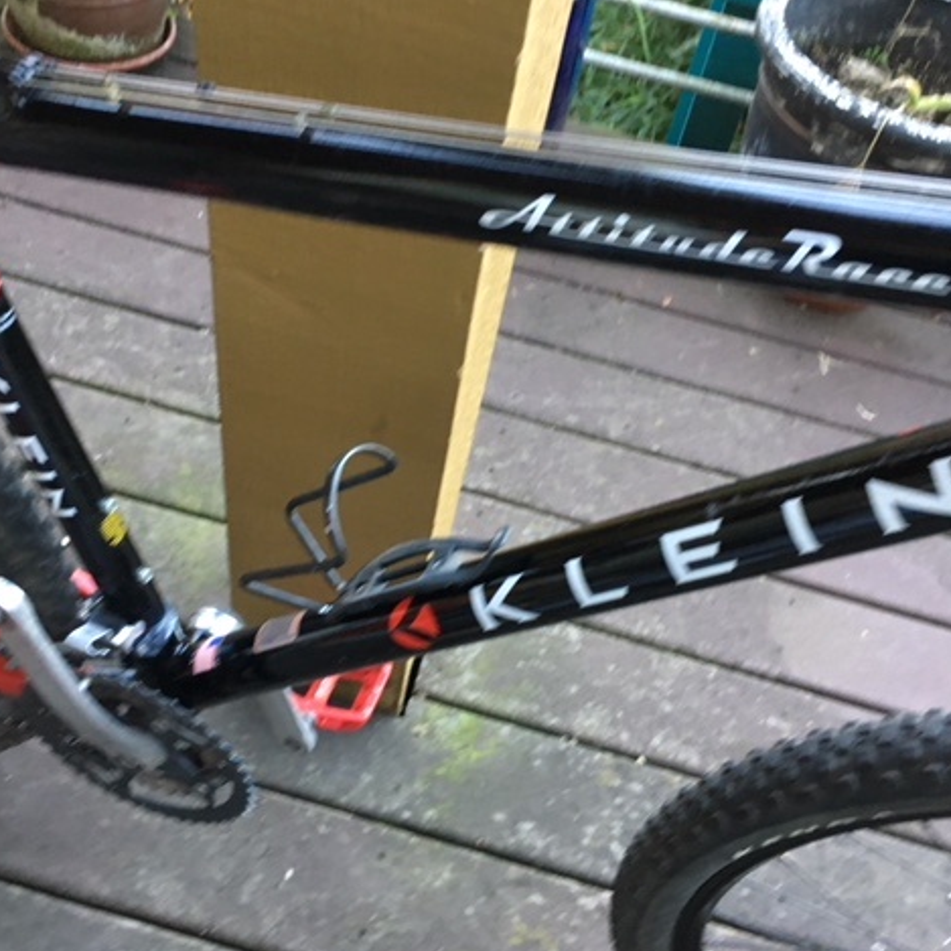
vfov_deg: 47.2
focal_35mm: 35
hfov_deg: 47.2
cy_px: 479
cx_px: 477
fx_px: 1088
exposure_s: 1/30
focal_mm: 4.15
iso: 125
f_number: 2.2
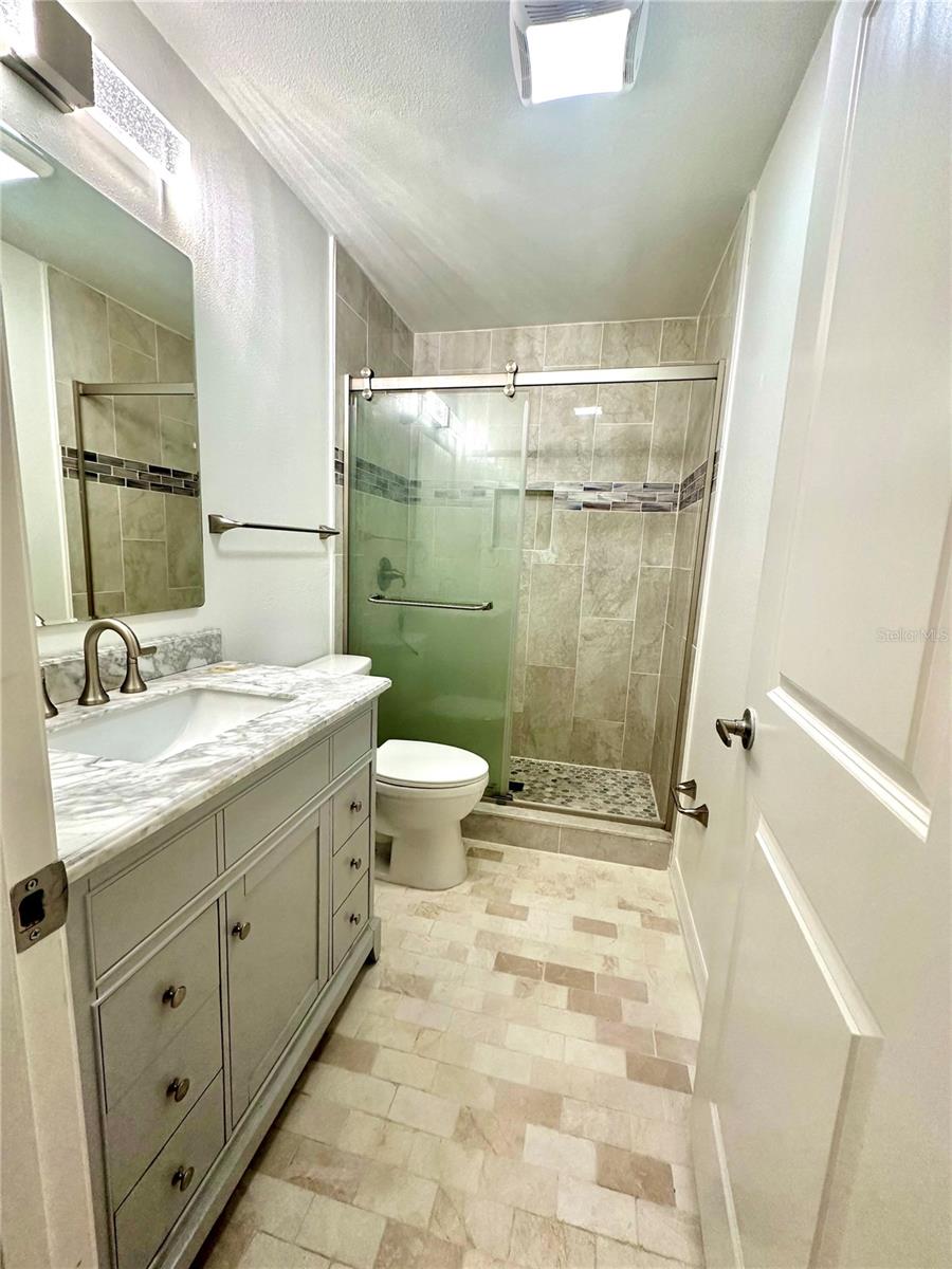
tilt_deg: -8.7
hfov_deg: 85.7
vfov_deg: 102.1
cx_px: 476
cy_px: 634
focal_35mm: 14
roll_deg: -2.5
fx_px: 513
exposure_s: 1/120
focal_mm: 2.22
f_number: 2.2
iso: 250
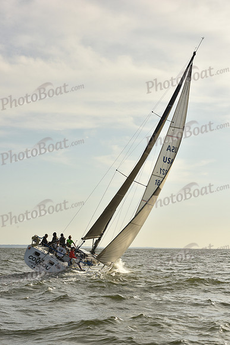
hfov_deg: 19.5
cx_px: 115
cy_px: 172
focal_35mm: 70
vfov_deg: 28.8
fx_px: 670
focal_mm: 70
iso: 250
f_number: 10
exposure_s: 1/800
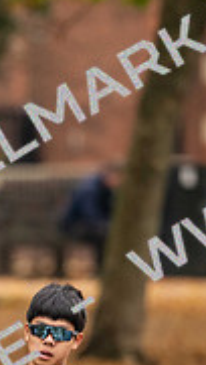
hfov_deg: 0.9
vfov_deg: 1.6
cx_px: -20
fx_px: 13043
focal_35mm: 1345
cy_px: 316
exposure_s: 1/2500
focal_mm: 400
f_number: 4.5
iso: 2800
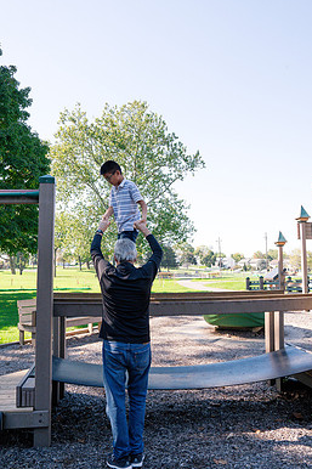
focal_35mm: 28
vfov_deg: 65.5
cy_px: 232
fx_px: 364
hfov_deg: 46.3
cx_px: 143
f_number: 5.6
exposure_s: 1/2000
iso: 800
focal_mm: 24
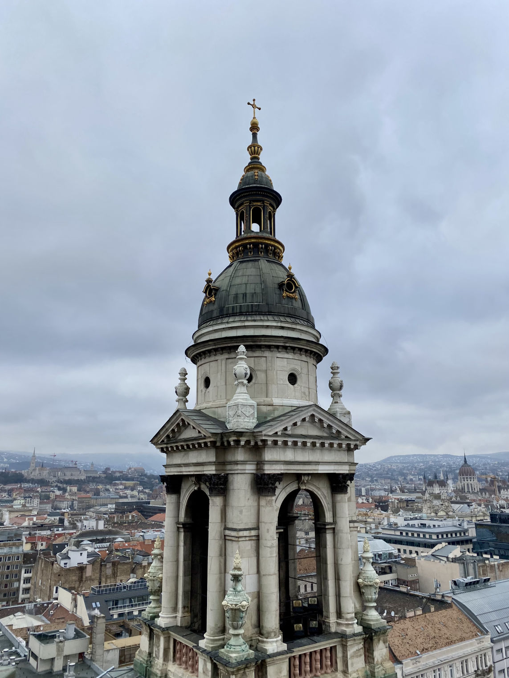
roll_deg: +0.5
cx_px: 254
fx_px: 510
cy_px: 339
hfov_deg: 53.1
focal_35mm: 26
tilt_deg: +16.3
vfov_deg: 67.3
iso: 32
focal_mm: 4.25
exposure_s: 1/1114
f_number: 1.8
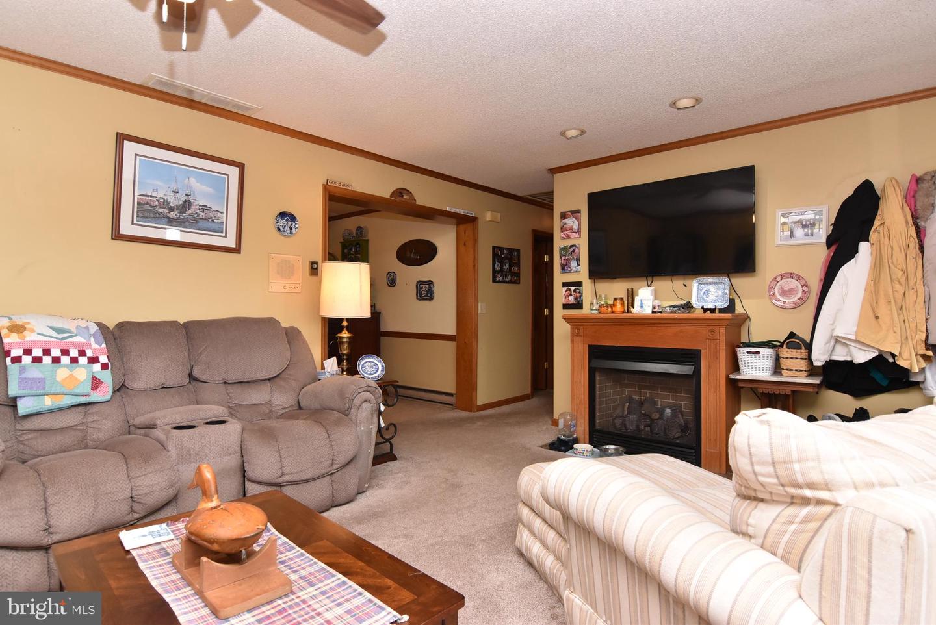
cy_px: 312
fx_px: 468
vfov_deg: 67.5
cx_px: 468
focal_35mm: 18
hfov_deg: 90.0
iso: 800
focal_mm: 12
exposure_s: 1/60
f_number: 7.1
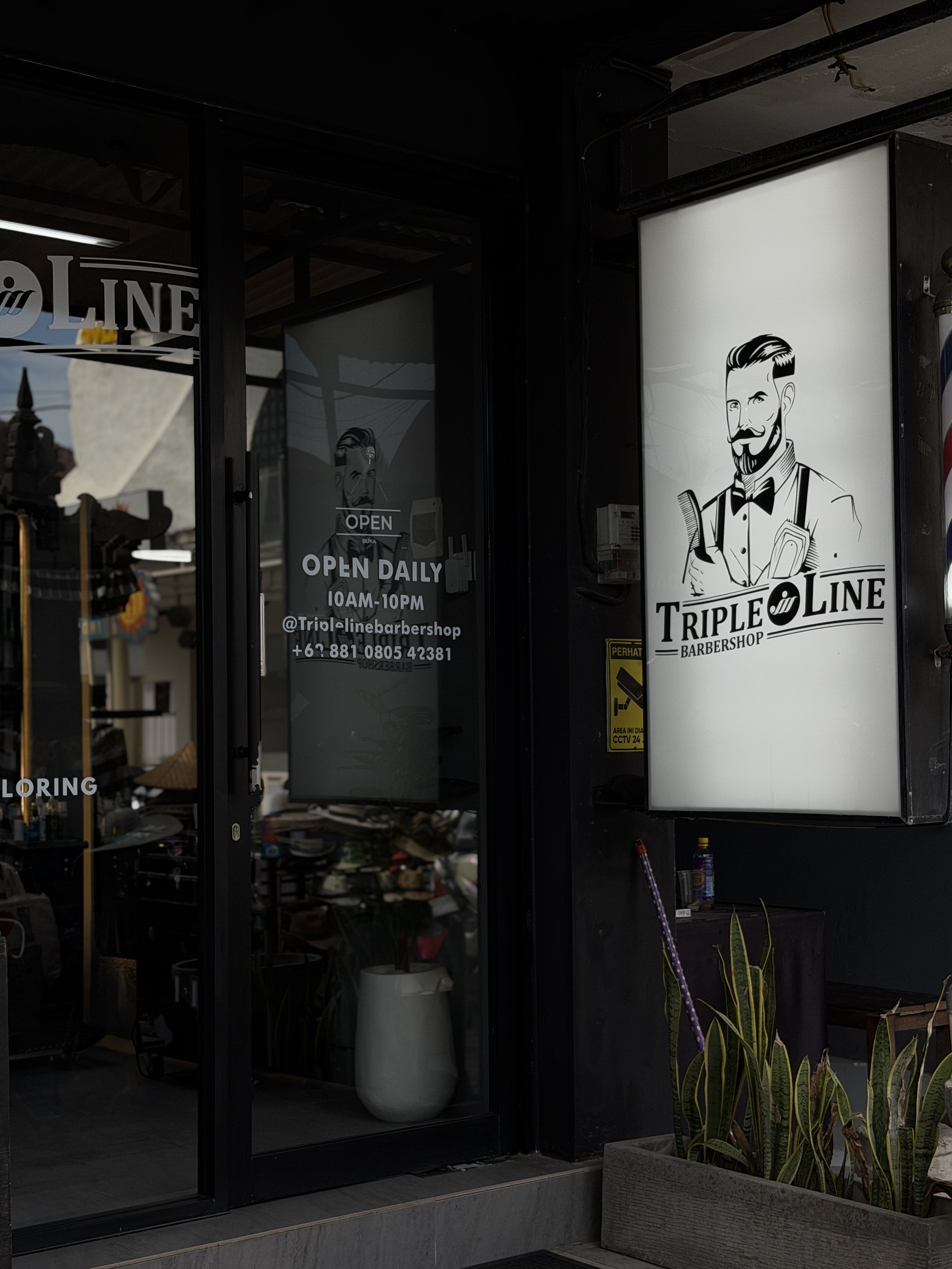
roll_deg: +0.8
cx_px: 485
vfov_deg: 36.1
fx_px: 1943
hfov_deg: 27.5
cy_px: 697
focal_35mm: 53
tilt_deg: +0.9
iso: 64
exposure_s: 1/1642
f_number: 1.78
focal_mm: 6.76
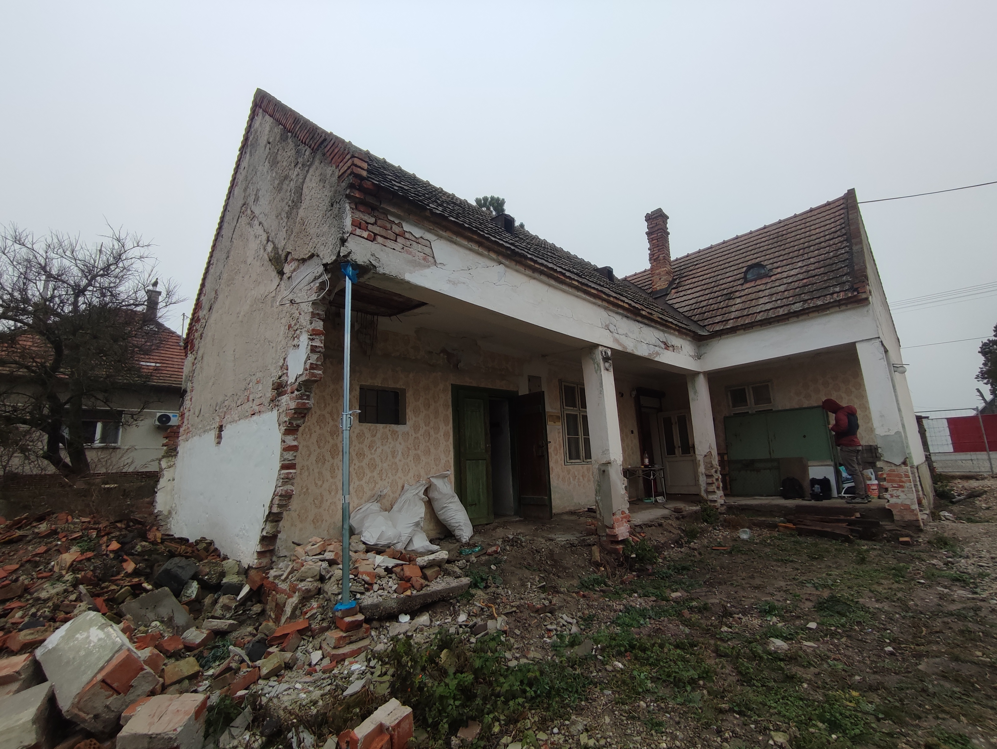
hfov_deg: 94.5
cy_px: 374
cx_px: 498
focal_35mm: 16
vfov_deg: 78.2
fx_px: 461
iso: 50
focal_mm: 1.65
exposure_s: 1/167
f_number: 2.2
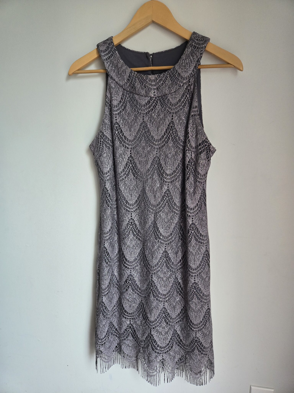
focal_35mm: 23
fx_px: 260
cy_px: 196
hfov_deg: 58.9
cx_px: 147
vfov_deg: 73.9
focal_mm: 5.4
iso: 500
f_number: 1.8
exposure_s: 1/120
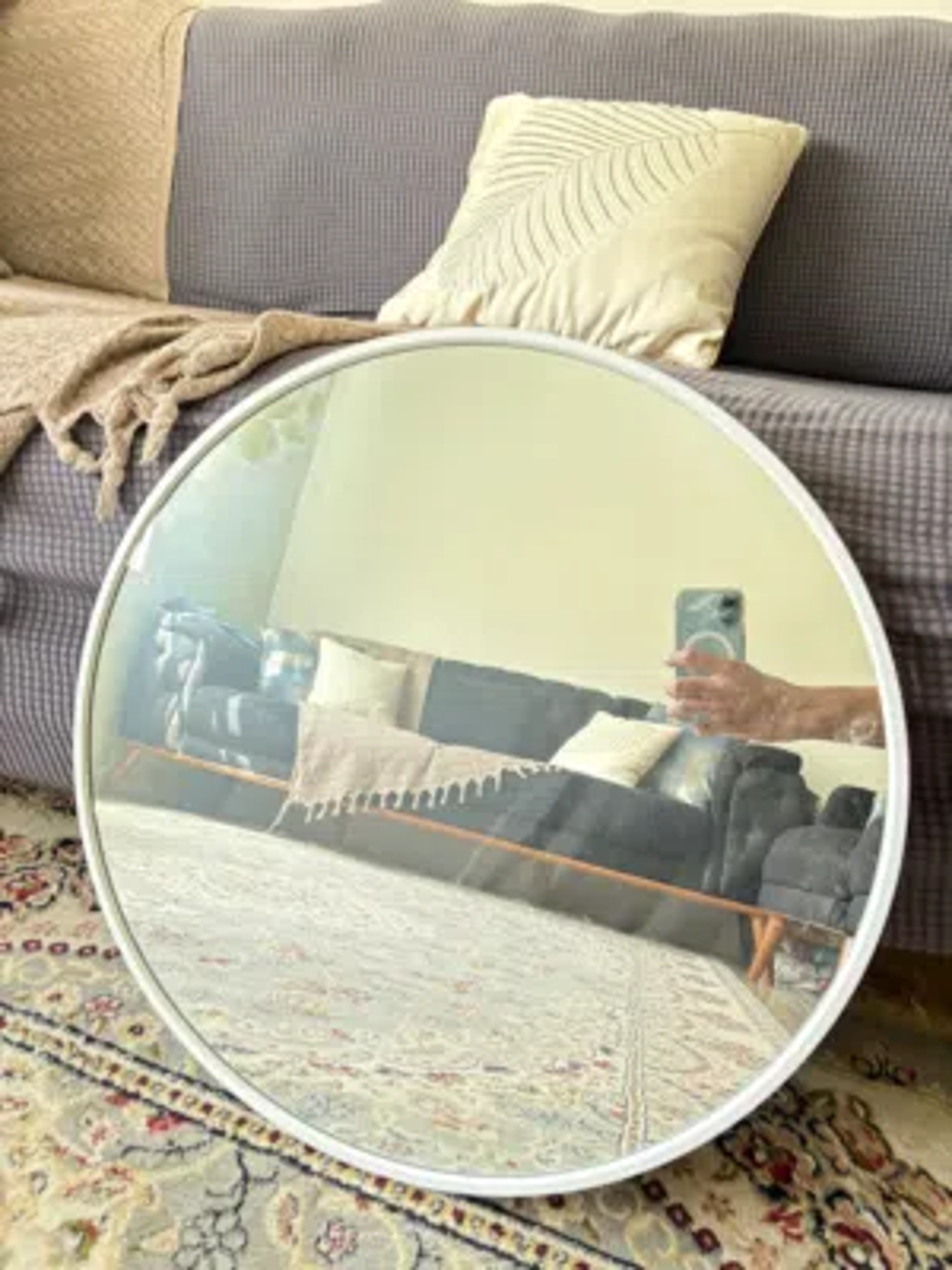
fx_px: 953
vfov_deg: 67.3
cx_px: 476
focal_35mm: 26
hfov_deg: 53.1
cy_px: 635
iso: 500
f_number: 1.6
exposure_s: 1/49
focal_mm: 5.96
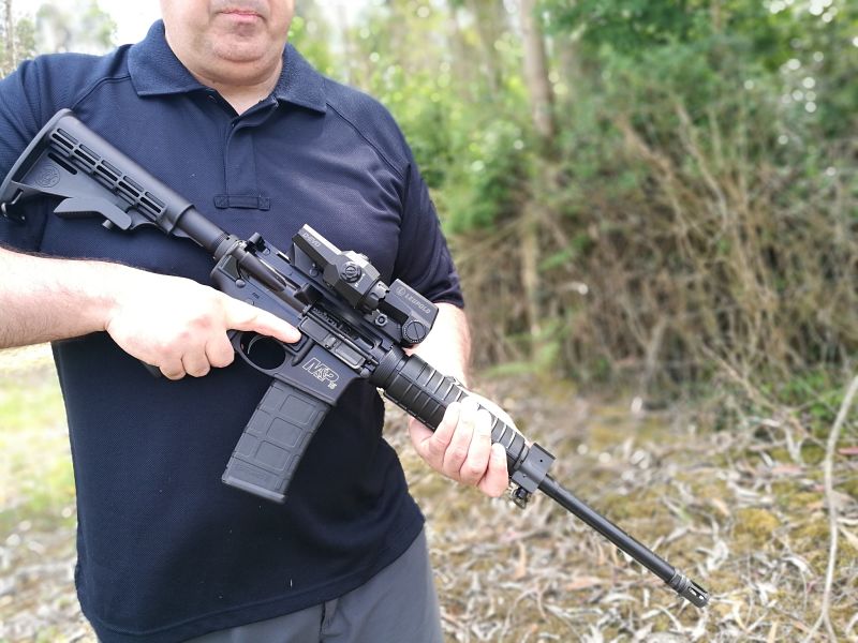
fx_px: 669
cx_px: 429
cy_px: 322
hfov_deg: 65.3
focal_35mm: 27
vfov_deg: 51.4
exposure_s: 1/100
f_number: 4
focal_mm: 4.5
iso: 50
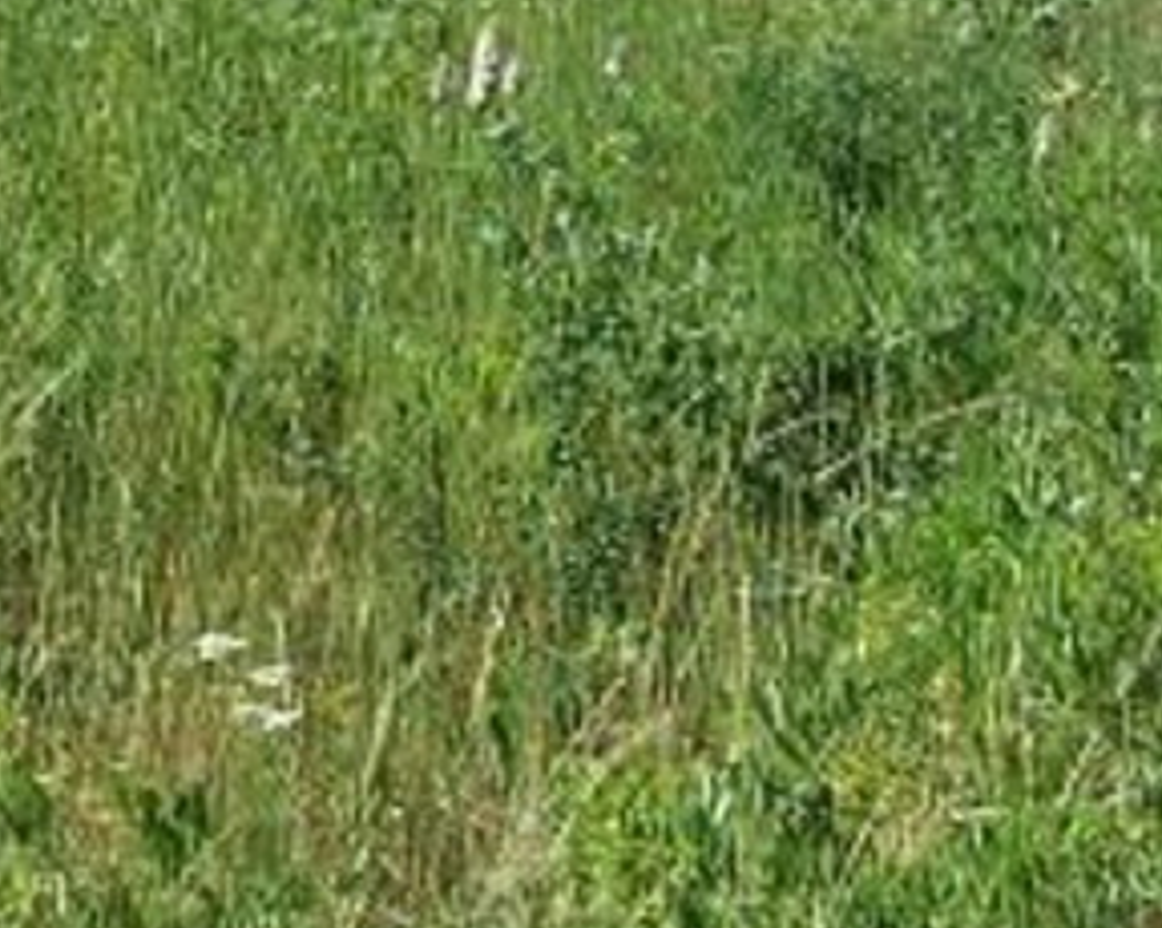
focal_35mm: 132
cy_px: -303
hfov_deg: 14.4
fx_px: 4536
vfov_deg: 11.4
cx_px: 32
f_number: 4
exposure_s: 1/500
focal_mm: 6.3
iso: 80
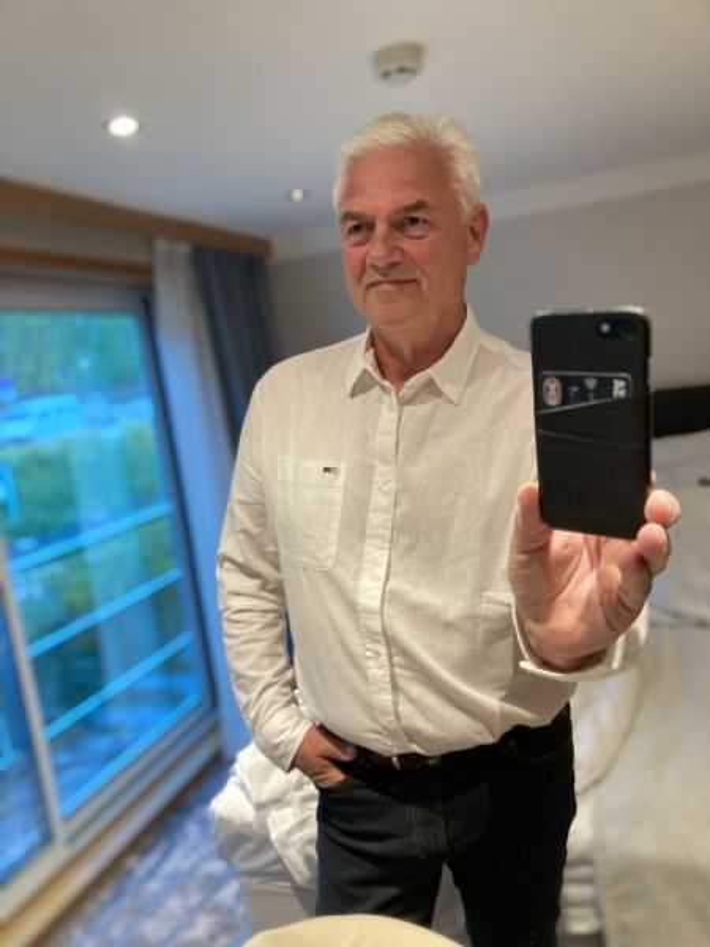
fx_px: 766
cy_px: 474
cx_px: 355
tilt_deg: -9.8
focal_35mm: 28
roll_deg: +5.9
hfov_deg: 49.7
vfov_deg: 63.4
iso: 250
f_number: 1.8
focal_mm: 3.99
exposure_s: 1/50
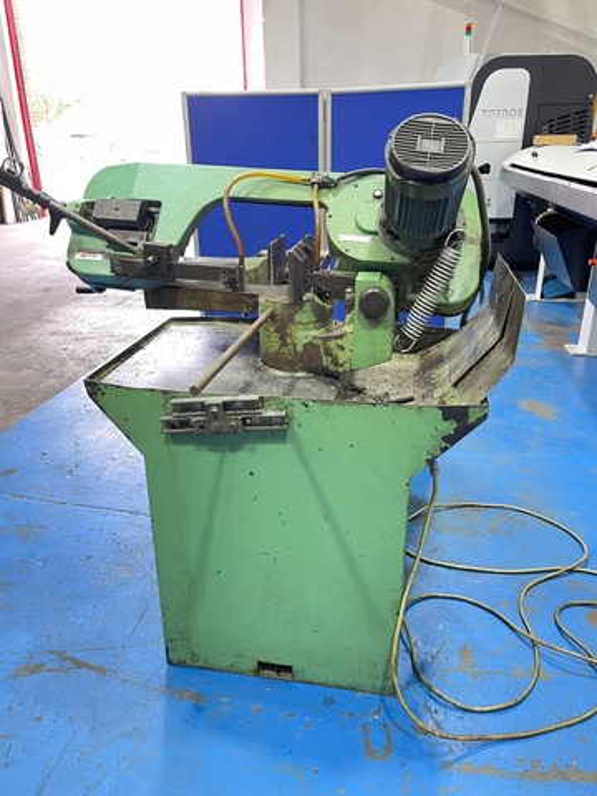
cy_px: 398
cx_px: 298
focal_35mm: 26
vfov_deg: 67.3
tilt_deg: -22.3
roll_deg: +1.5
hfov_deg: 53.1
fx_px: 598
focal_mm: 5.1
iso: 125
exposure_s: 1/50
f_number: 1.6
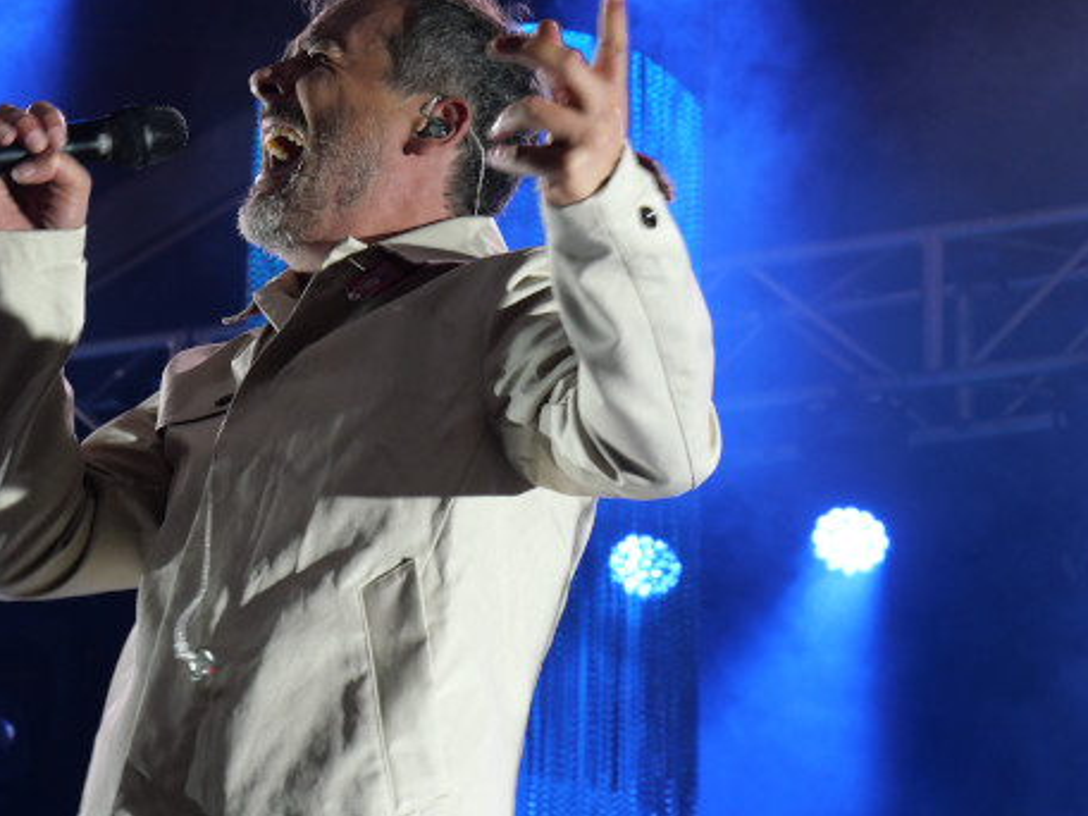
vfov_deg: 10.2
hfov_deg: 13.5
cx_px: 363
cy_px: 453
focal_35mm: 146
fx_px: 4589
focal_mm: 52
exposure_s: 1/40
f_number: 5.6
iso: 500
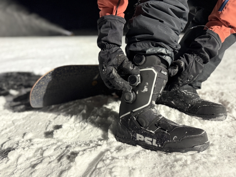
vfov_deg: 56.8
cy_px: 88
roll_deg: -9.3
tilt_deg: -3.2
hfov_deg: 71.6
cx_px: 118
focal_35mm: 24
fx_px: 164
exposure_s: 1/60
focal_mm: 6.76
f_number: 1.78
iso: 640
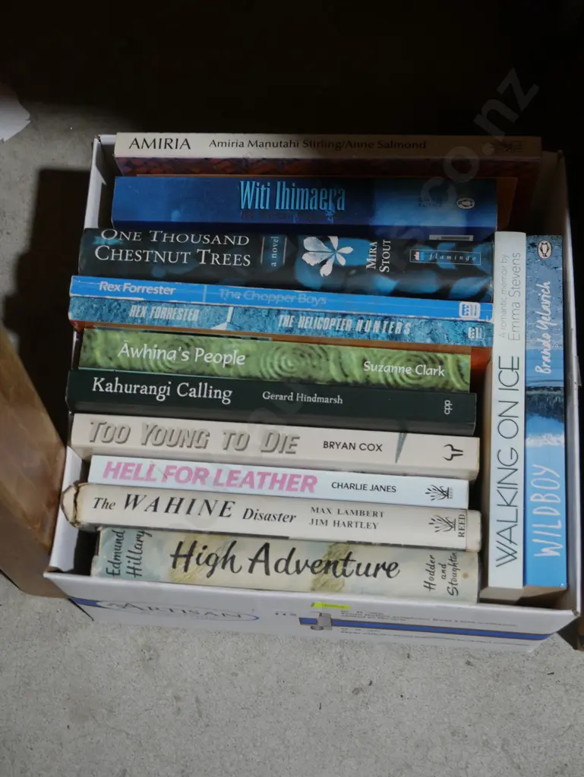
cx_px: 292
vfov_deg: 36.8
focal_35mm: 52
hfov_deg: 28.1
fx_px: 1169
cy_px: 388
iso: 400
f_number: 5.3
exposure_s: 1/60
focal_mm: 26
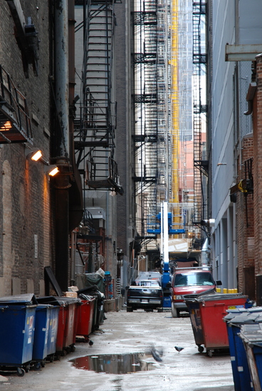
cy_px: 209
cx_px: 133
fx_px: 1457
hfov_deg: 10.3
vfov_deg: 15.3
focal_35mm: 134
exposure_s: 1/25
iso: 250
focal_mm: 70
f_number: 4.5
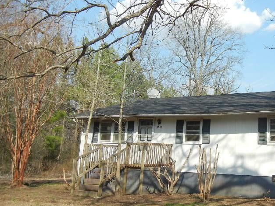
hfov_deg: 37.8
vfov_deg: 29.6
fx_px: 389
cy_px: 80
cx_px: 211
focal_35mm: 49
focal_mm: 5.4
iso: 160
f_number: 7
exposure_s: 1/283
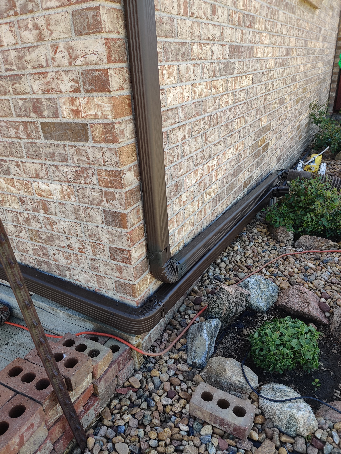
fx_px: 355
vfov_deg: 65.3
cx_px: 170
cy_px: 227
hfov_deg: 51.4
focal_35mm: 27
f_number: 1.65
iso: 100
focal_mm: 4.75
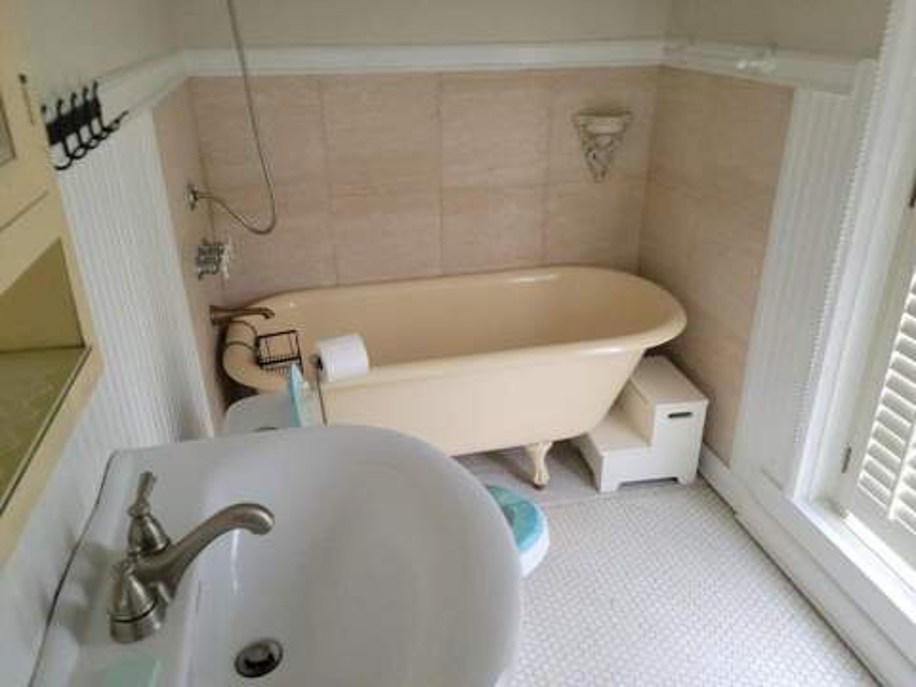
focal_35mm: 28
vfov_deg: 49.7
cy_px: 344
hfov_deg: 63.4
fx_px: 741
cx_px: 458
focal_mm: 5.9
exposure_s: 1/40
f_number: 2
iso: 200
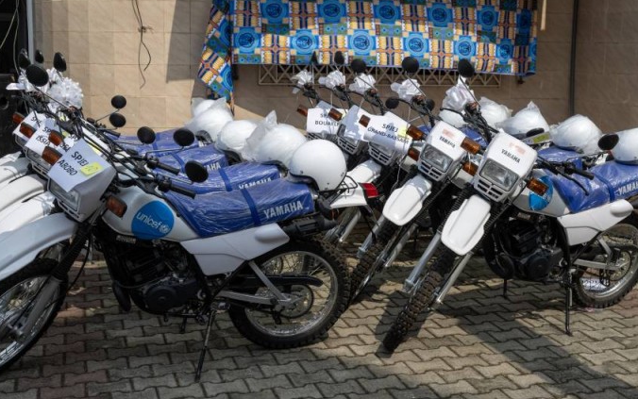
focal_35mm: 47
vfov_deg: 27.4
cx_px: 323
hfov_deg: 42.6
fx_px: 817
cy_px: 169
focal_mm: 39
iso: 100
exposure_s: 1/500
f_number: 7.1
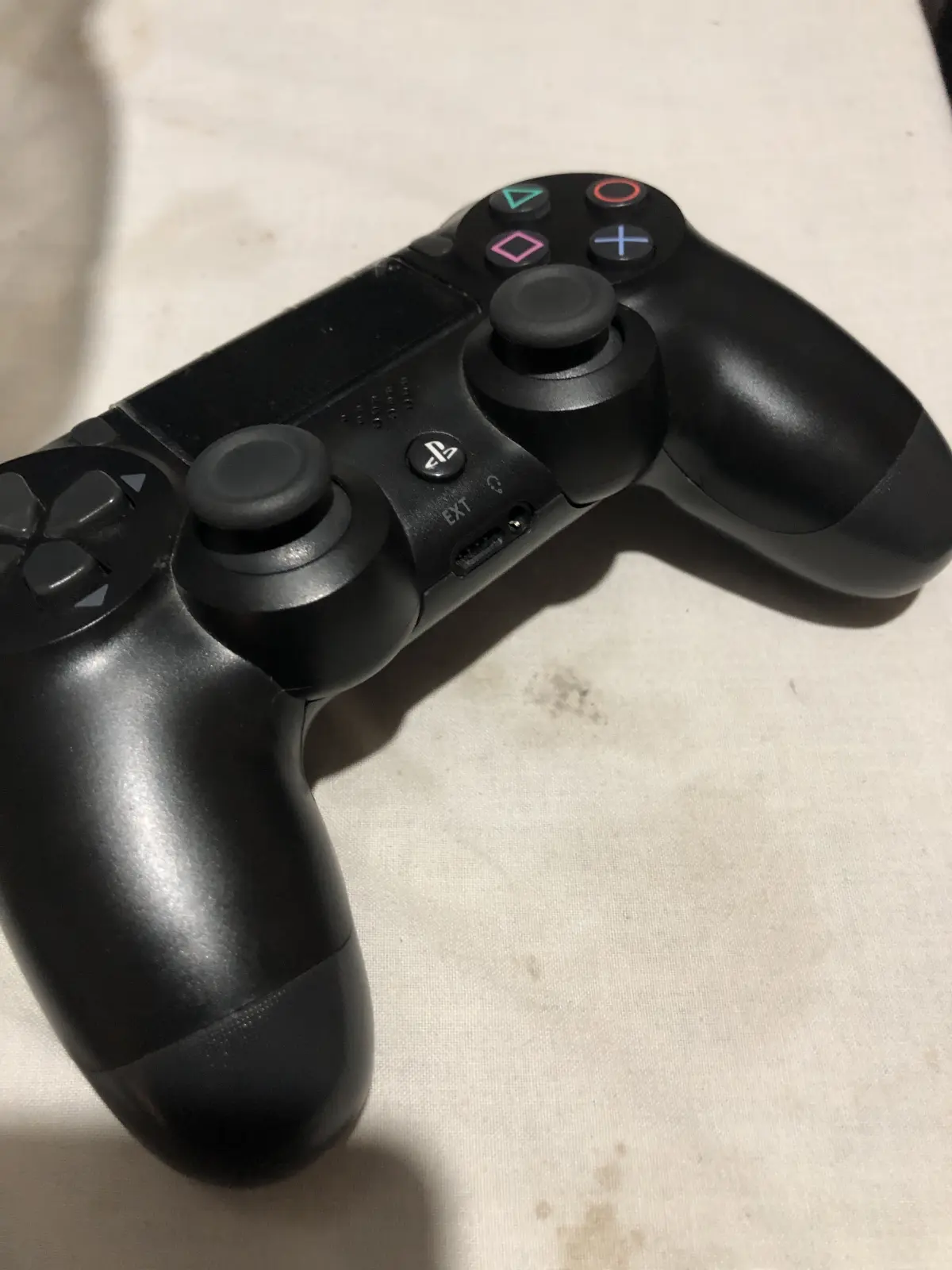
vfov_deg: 63.4
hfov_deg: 49.7
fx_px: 1027
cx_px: 476
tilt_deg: -59.2
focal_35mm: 28
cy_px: 635
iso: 100
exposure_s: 1/9
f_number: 1.8
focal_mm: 3.99
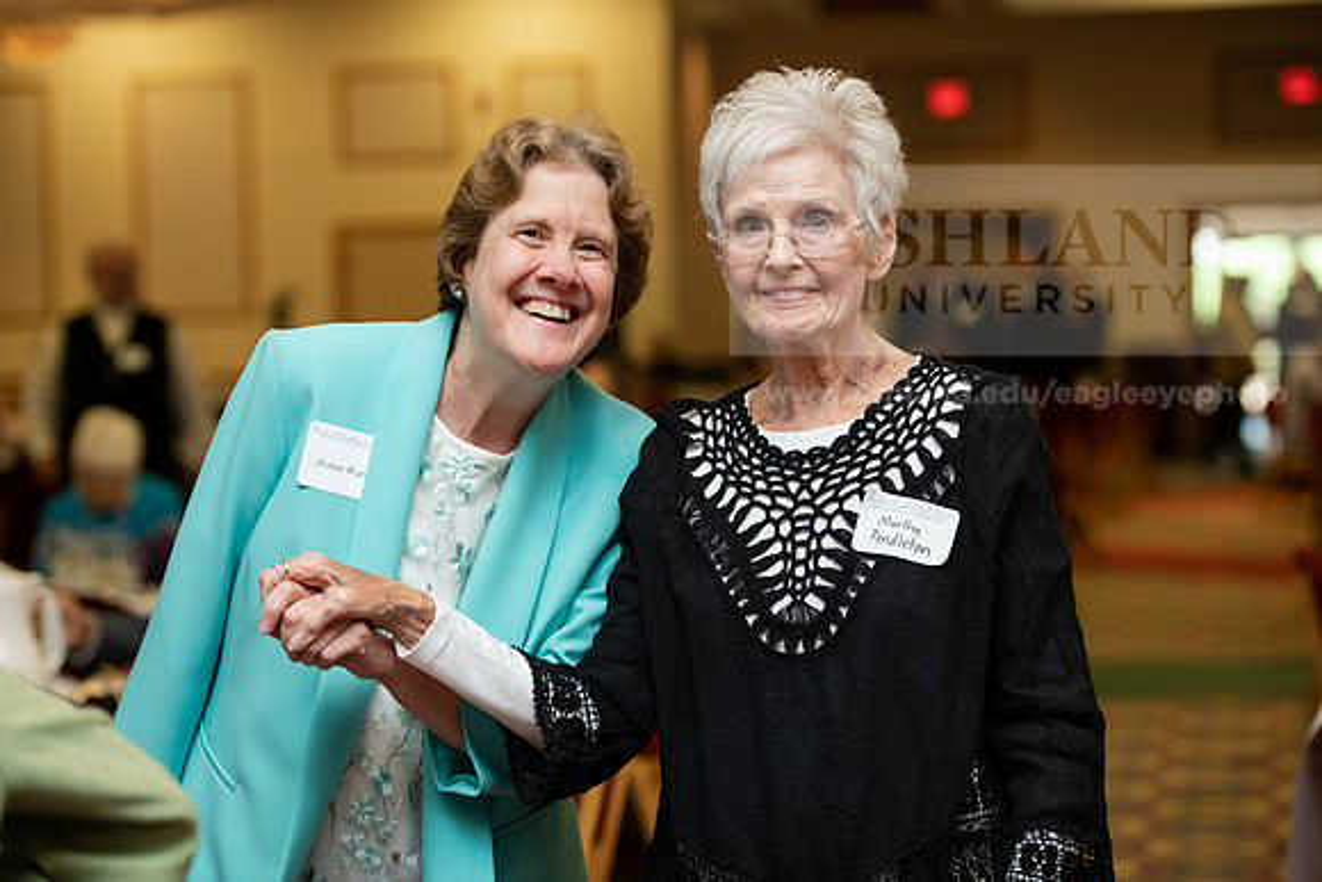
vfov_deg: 14.4
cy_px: 441
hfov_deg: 21.5
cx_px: 661
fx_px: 3489
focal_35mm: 95
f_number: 3.5
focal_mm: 95
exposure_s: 1/200
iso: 1250
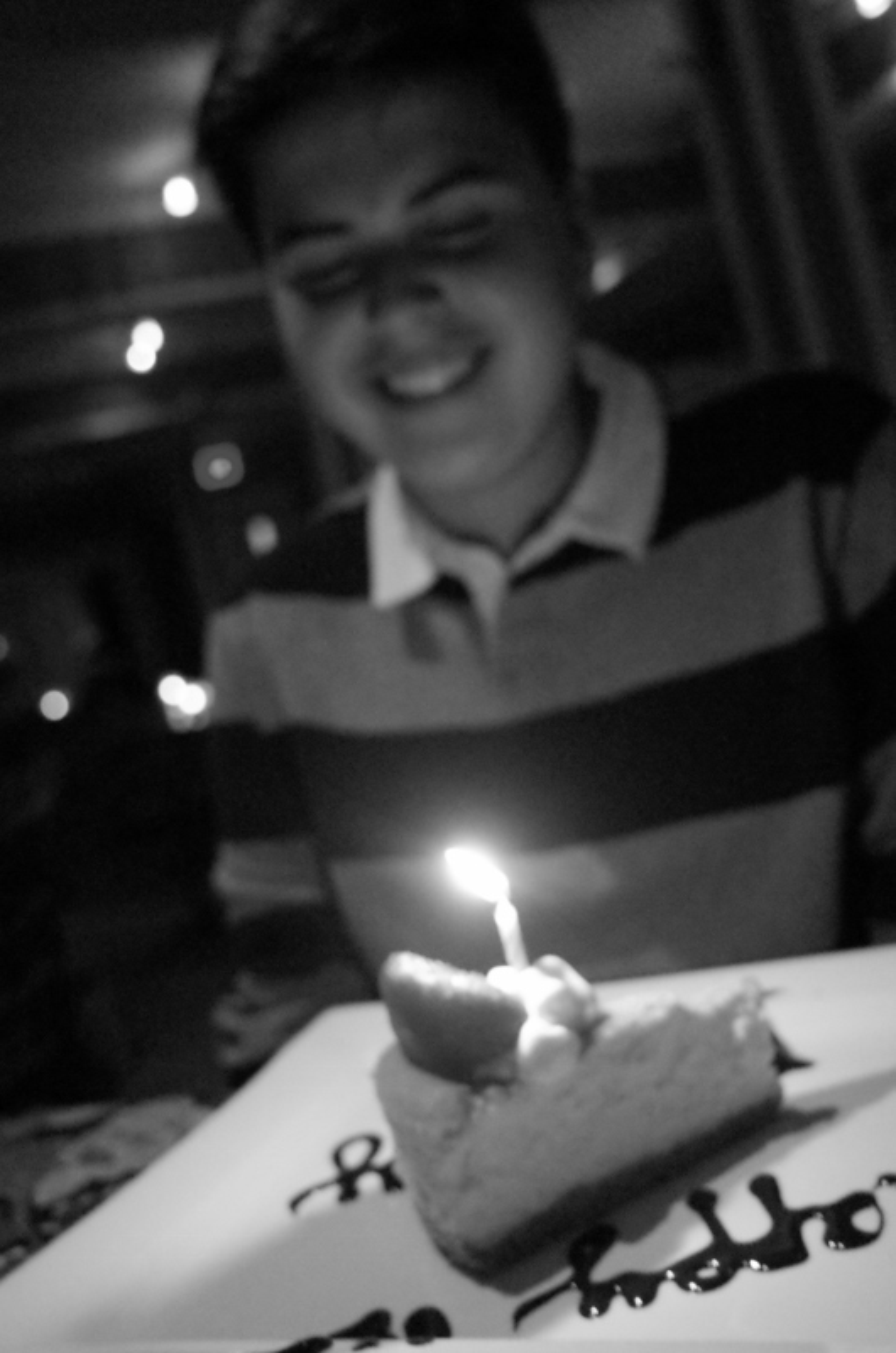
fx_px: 1312
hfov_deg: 37.7
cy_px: 676
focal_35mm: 35
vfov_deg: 54.5
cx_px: 448
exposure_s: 1/20
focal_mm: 18.3
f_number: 2.8
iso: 10000
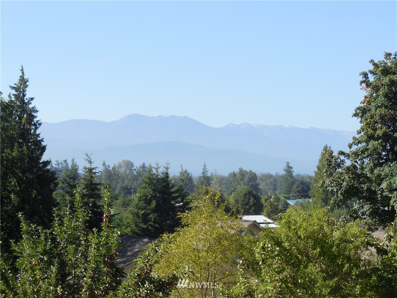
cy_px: 149
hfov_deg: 24.1
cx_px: 198
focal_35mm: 81
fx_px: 929
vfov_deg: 18.2
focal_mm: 14.5
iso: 125
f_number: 4.6
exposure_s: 1/400
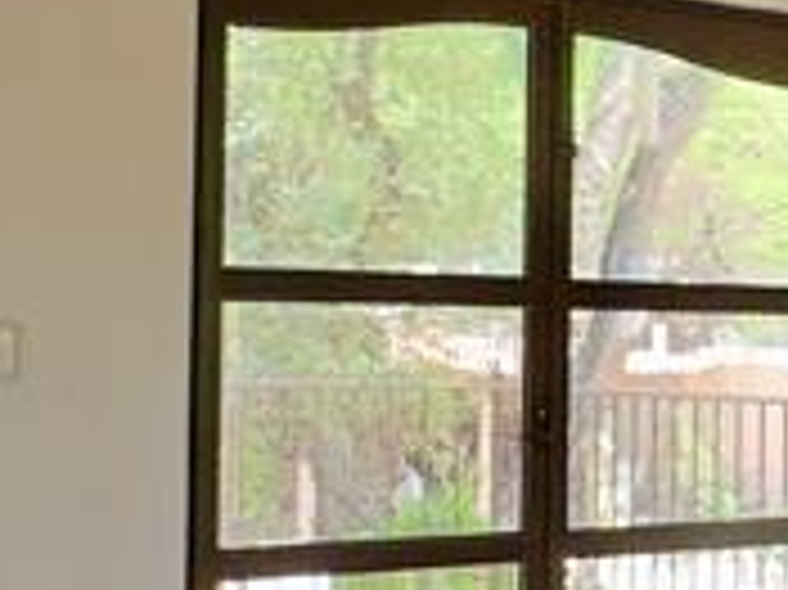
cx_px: 905
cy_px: 372
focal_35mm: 82
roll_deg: -2.3
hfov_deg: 22.3
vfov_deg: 17.9
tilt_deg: -0.7
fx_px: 1865
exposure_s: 1/99
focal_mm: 2.22
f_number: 2.2
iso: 100
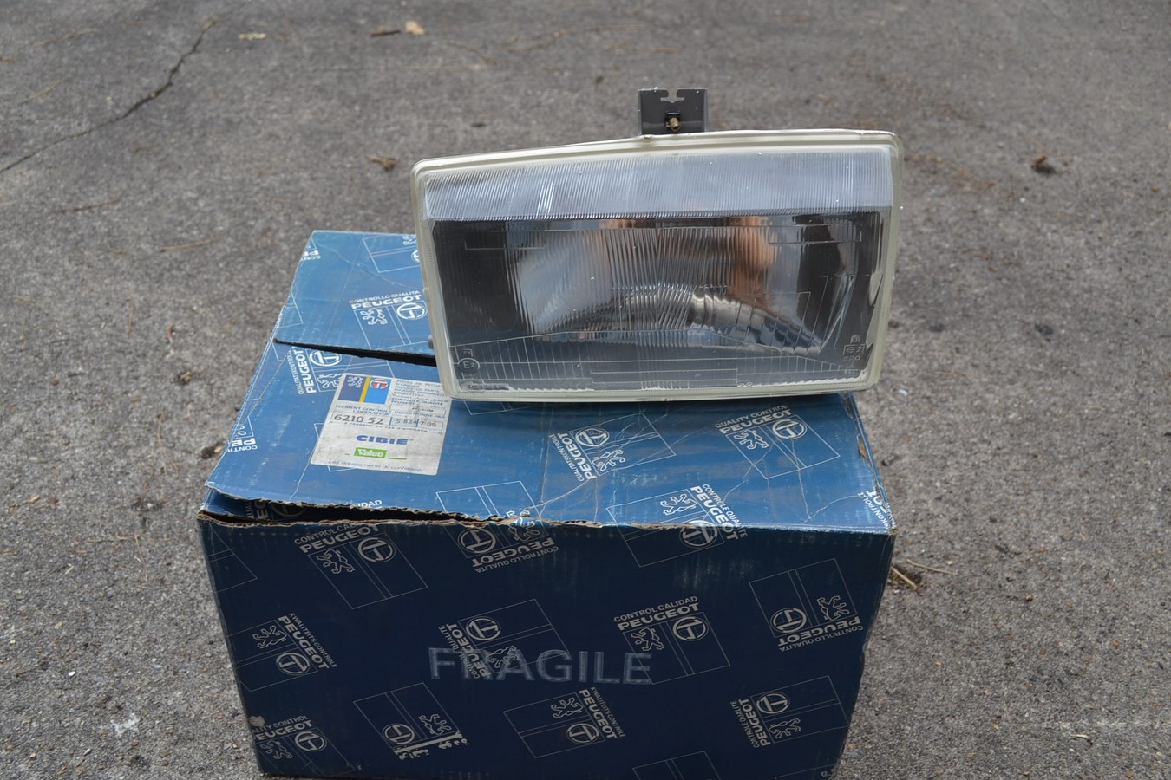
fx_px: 1073
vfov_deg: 40.0
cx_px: 586
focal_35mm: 33
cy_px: 390
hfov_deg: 57.2
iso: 110
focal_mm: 22
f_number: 5.6
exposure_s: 1/125
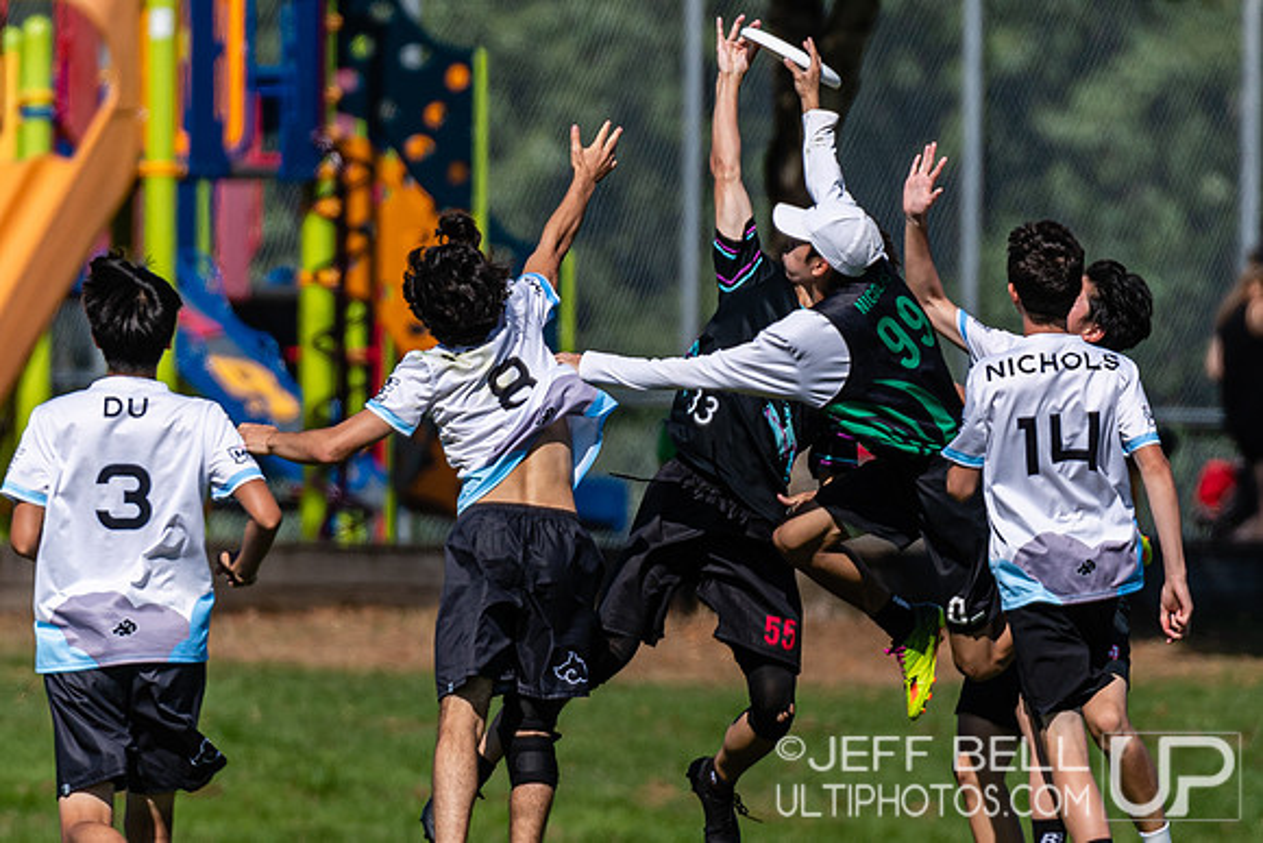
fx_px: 41155
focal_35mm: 1173
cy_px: 430
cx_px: 773
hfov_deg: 1.8
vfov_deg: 1.2
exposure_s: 1/1600
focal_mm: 400
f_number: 4
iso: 100
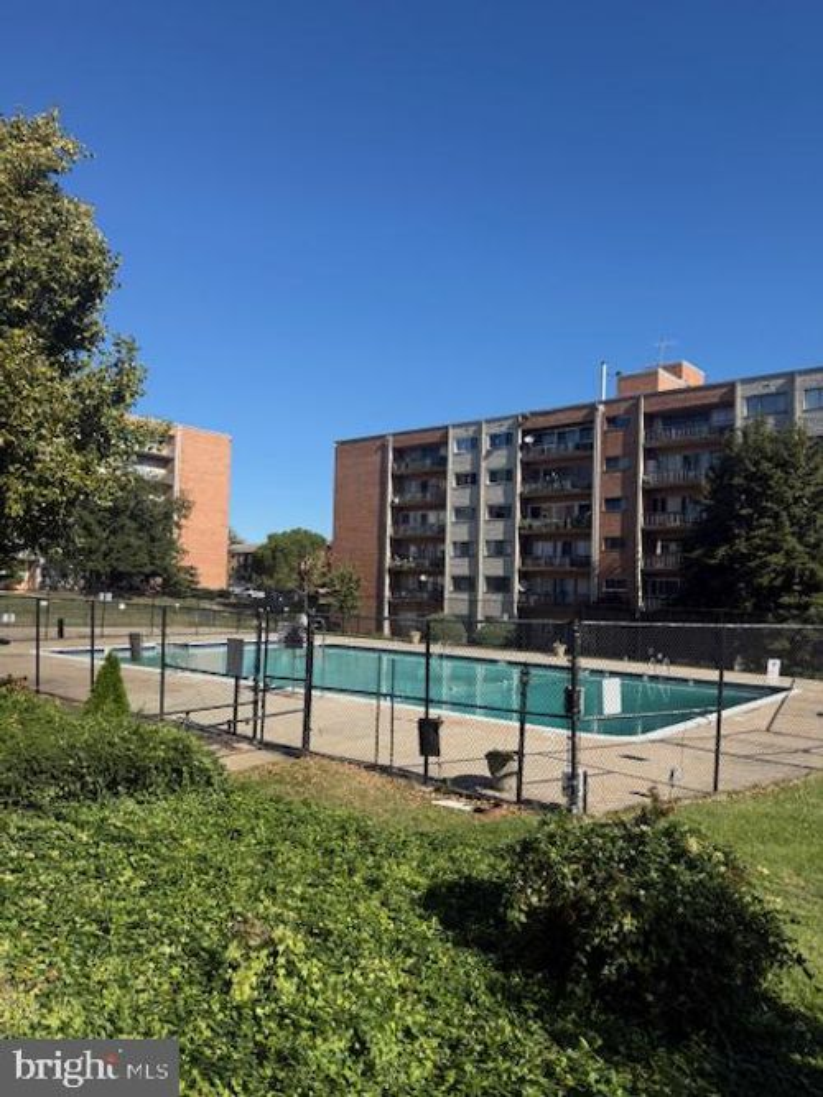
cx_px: 412
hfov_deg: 56.8
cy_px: 548
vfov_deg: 71.6
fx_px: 761
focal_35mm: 24
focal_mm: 6.76
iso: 80
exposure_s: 1/3584
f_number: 1.78
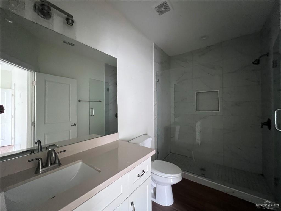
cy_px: 106
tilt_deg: +0.0
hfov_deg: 106.2
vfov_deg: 89.9
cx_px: 140
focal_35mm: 13
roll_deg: +1.1
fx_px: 106
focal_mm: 1.57
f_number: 1.8
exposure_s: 1/60
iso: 800
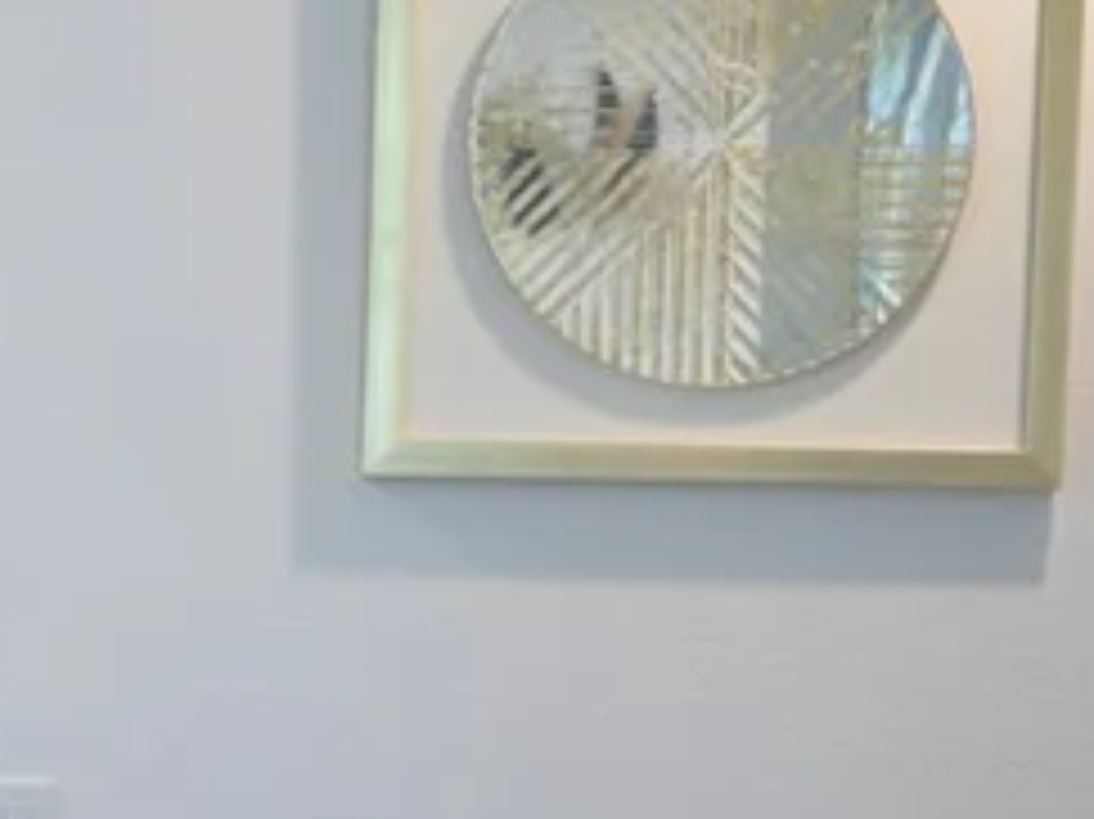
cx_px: -608
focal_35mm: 142
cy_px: 799
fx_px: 4486
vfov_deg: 10.4
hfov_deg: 13.1
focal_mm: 35
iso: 1000
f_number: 2
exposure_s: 1/160
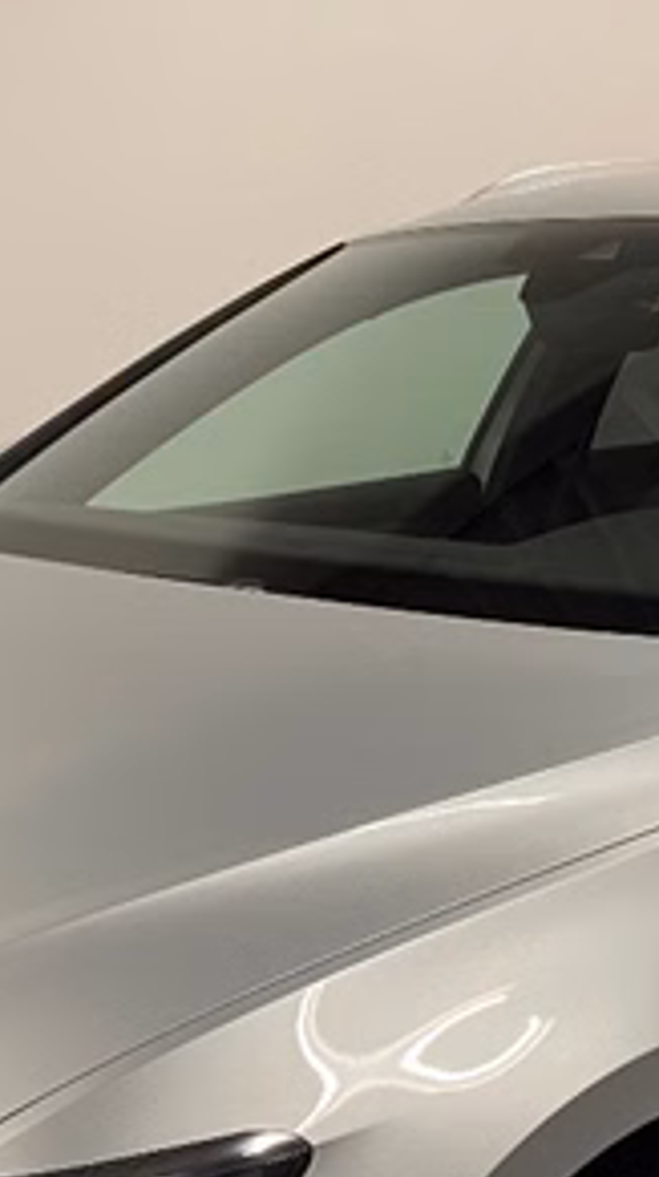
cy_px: 983
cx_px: 416
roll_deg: +0.0
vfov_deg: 26.6
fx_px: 2431
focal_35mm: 78
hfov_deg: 15.4
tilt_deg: -16.5
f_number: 1.8
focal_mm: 4.25
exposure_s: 1/50
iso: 160
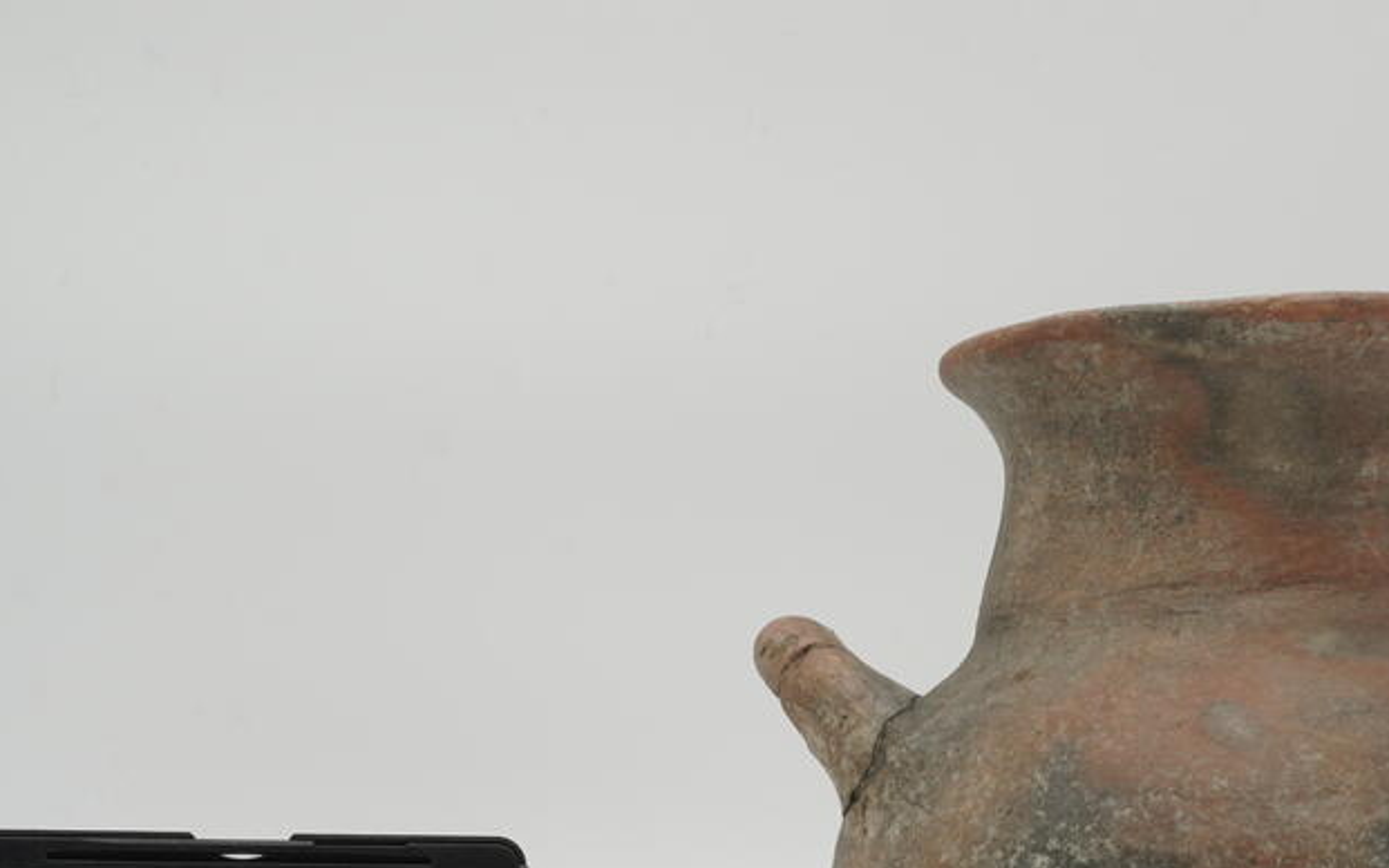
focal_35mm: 64
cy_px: 773
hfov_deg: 31.7
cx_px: 946
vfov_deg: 19.9
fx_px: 2422
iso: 100
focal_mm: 20
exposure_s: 1/10
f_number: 16
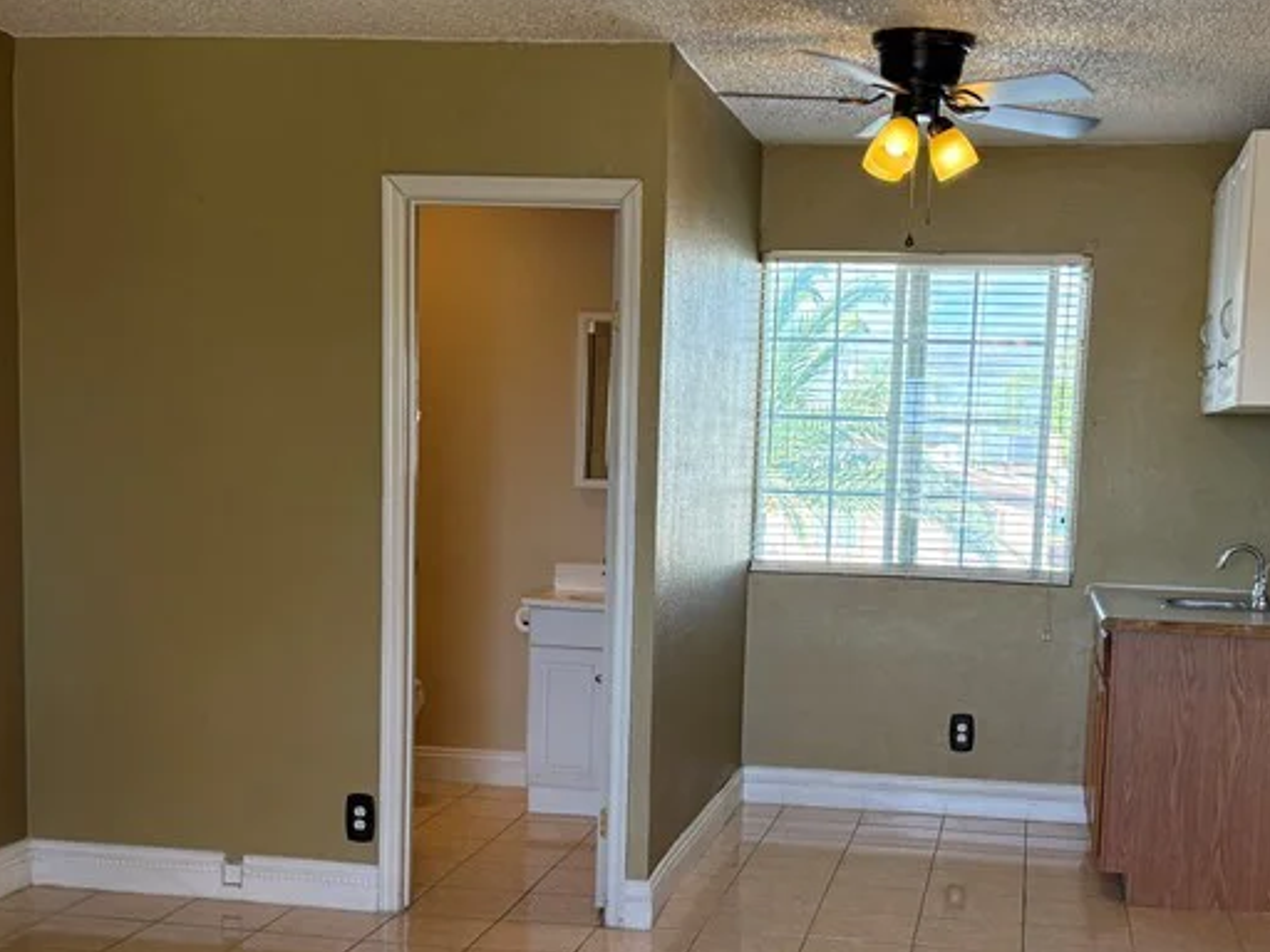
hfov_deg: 39.6
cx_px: 719
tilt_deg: -7.0
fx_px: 1761
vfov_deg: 30.0
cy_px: 654
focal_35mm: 48
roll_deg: -2.7
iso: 200
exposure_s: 1/210
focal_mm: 6.76
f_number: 1.78
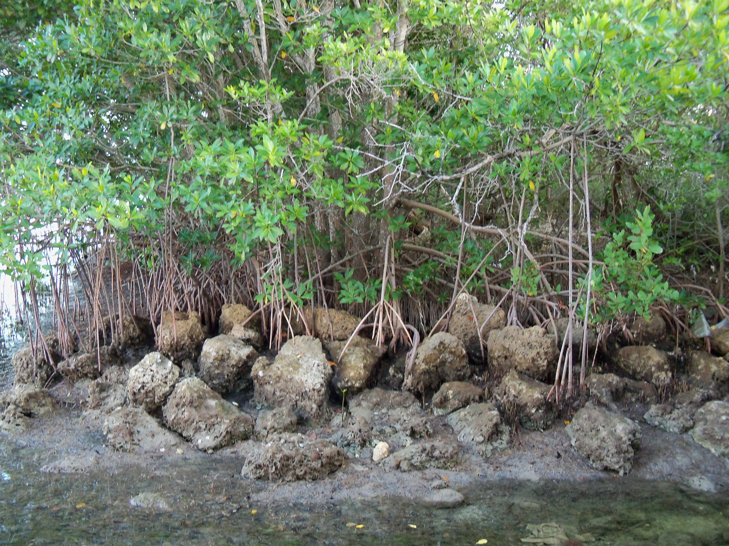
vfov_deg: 40.7
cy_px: 273
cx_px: 364
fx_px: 737
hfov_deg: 52.6
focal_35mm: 35
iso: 320
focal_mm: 6.2
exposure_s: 1/30
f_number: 3.5
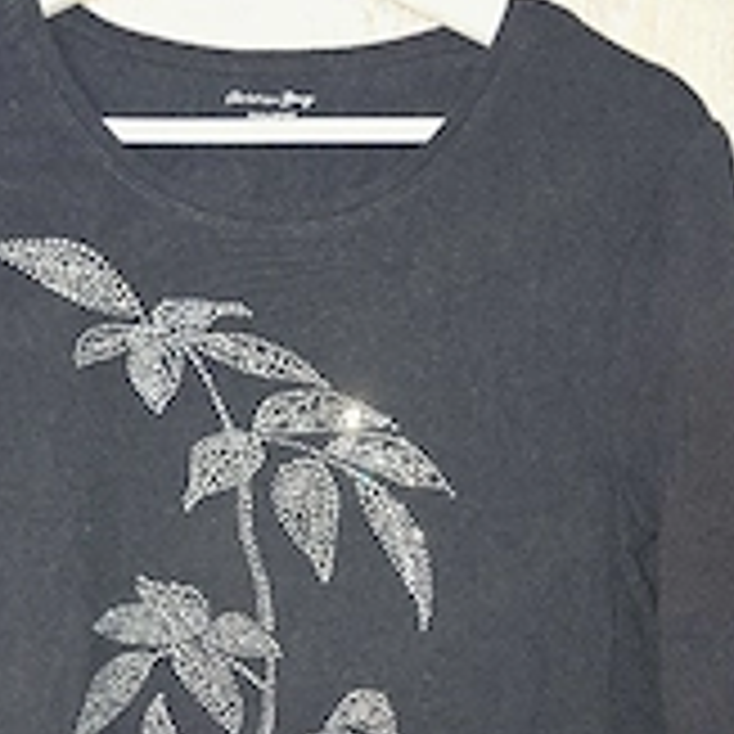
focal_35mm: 50
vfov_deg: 32.4
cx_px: 216
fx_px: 1199
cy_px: 653
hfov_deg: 33.6
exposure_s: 1/25.1
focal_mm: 6.3
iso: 160
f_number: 1.7
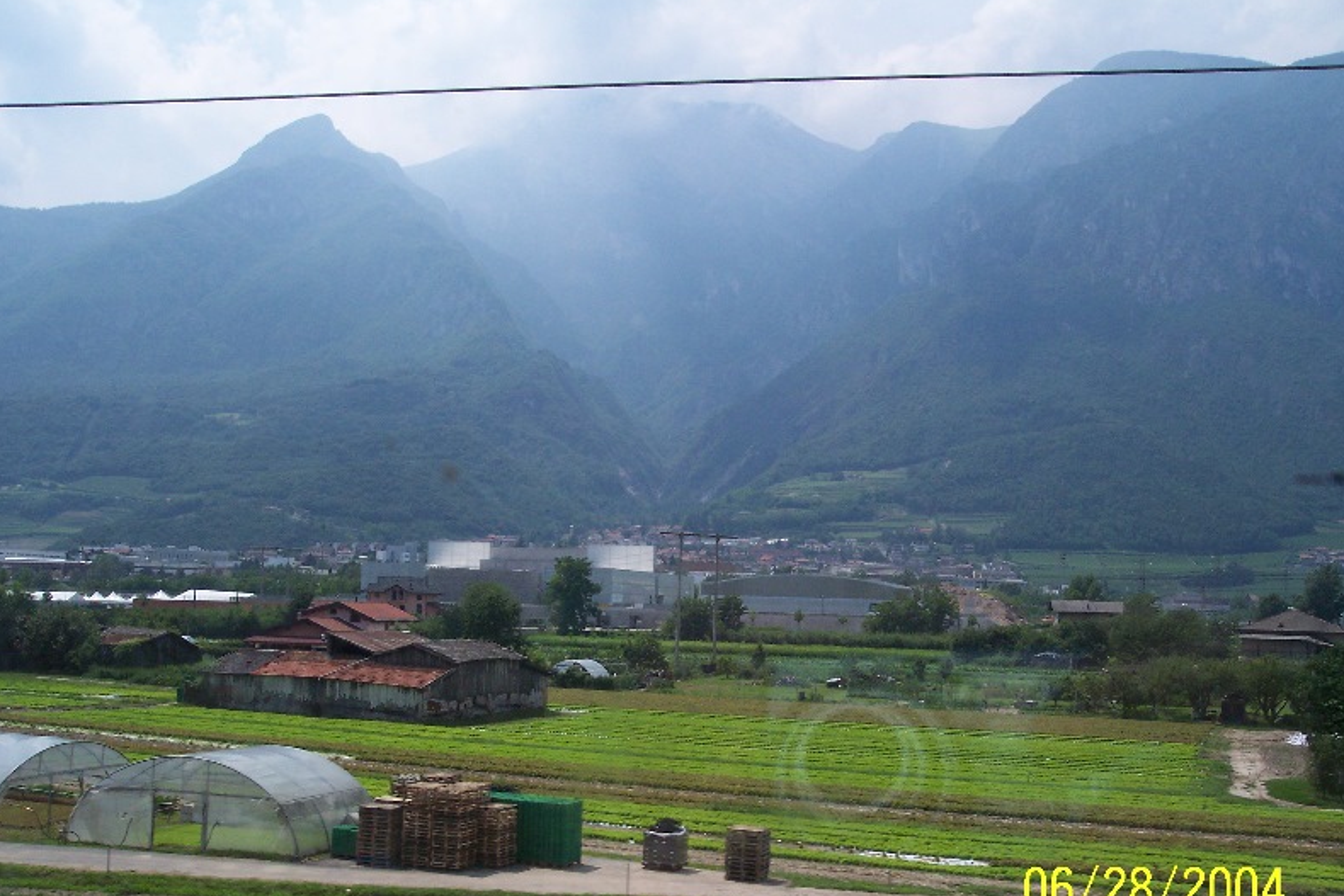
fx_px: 1494
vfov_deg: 33.4
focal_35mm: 40
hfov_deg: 48.5
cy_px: 505
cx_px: 674
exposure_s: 1/500
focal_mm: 8
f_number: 4.8
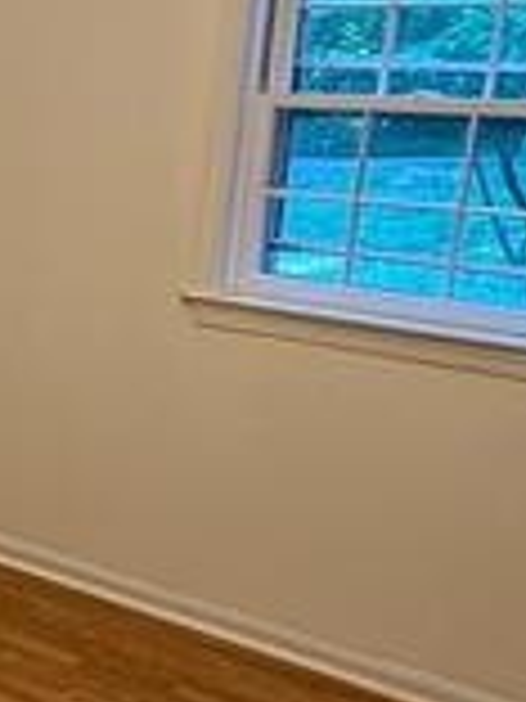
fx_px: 1398
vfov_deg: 27.8
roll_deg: -2.1
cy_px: 526
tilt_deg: -18.3
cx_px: -193
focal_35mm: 69
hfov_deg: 19.4
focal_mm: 2.22
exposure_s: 1/60
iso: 250
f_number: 2.2
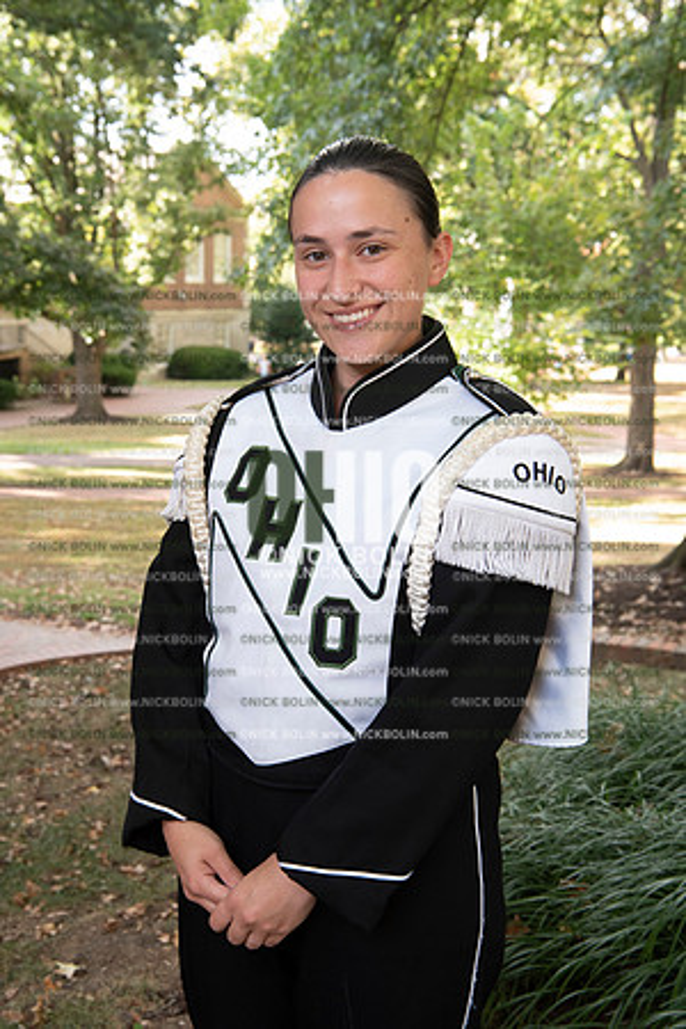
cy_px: 514
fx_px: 1429
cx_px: 343
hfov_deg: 27.0
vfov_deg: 39.6
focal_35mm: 50
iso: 800
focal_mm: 50
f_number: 8
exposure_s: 1/100
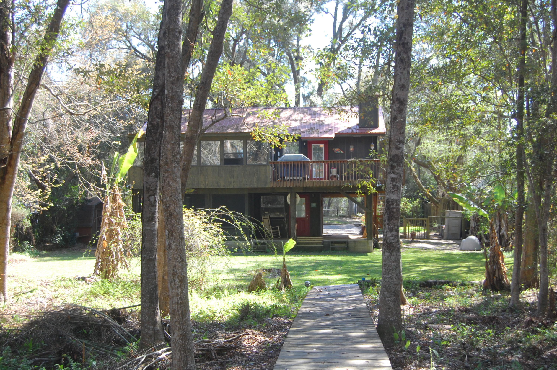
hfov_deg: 41.1
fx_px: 742
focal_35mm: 48
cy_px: 185
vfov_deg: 28.0
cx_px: 278
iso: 400
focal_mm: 32
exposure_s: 1/200
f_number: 5
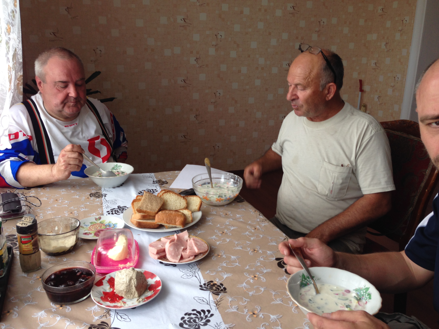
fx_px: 419
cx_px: 220
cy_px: 164
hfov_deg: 55.4
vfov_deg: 42.9
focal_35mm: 33
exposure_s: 1/40
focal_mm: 4.12
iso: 50
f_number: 2.4
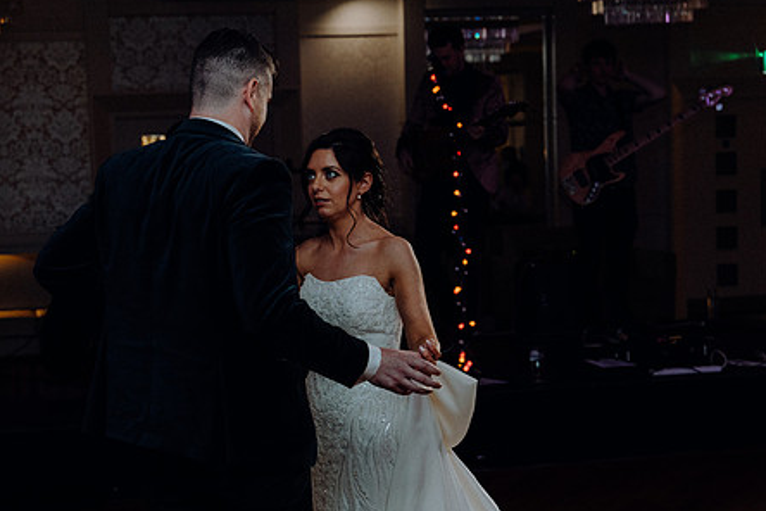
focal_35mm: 64
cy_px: 294
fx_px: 1362
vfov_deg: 21.2
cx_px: 292
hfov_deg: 31.3
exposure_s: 1/160
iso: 2500
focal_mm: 49
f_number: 3.5
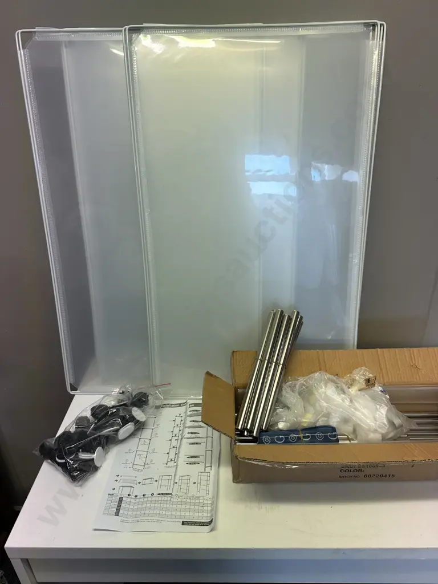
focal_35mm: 24
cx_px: 219
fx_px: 405
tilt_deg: -27.5
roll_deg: +1.7
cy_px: 292
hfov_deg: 56.8
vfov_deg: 71.6
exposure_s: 1/103
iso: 50
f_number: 1.78
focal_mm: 6.86
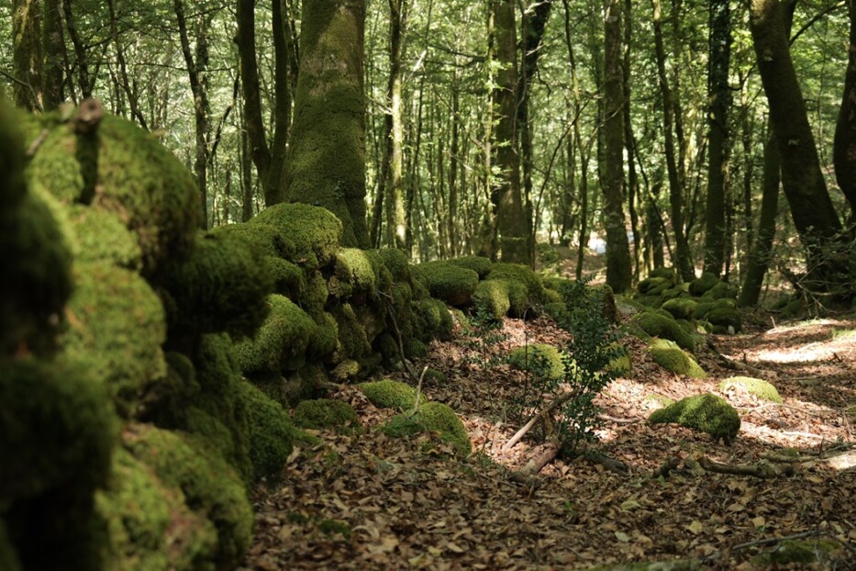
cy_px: 308
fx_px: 1331
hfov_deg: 35.6
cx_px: 396
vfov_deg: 24.2
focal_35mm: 56
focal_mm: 51
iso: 800
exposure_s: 1/60
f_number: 5.3
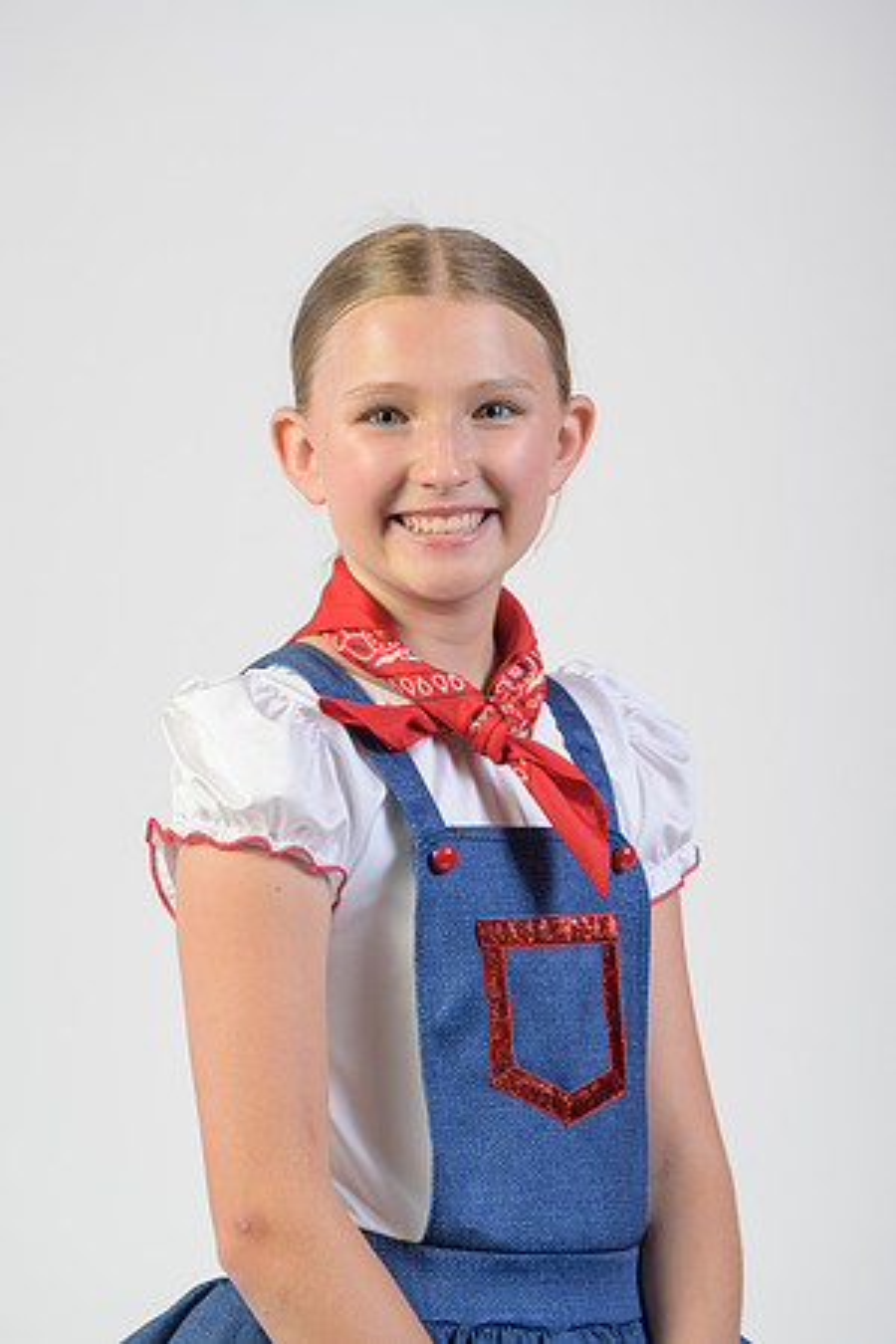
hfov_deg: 6.9
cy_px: 672
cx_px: 448
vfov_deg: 10.3
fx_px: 7466
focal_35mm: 200
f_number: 6.3
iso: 400
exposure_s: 1/160
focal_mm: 200
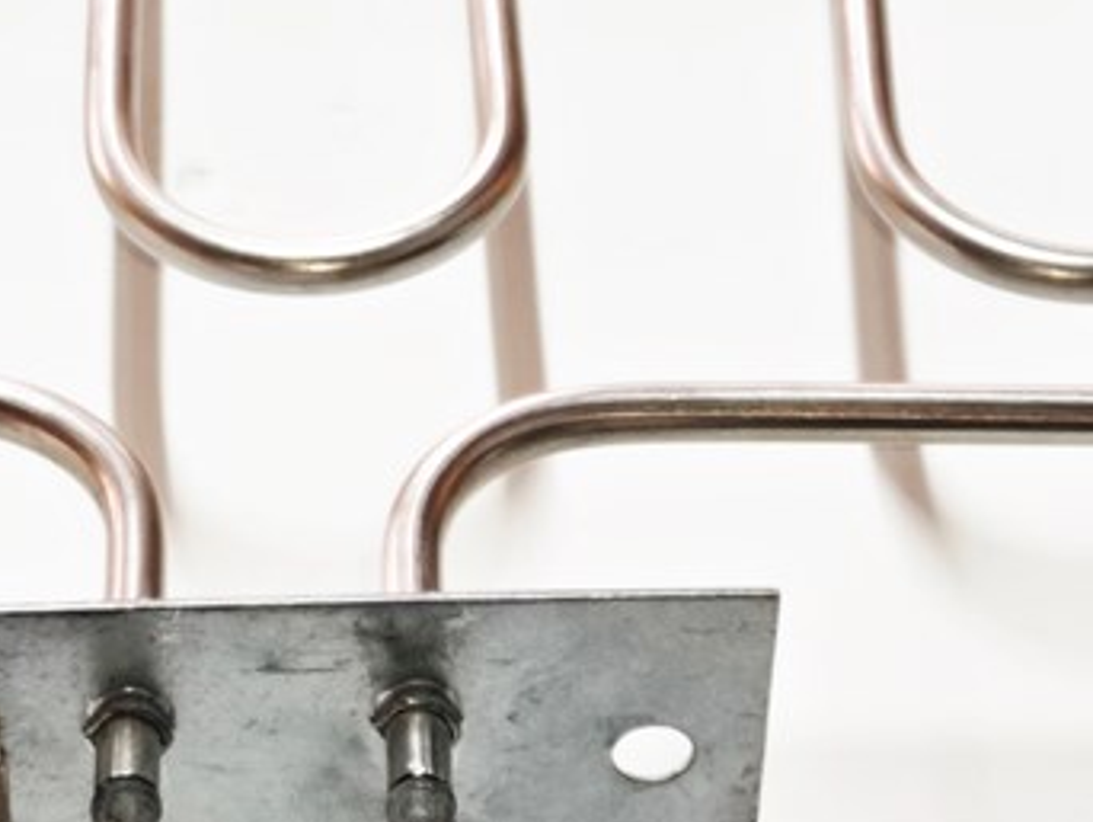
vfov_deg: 19.3
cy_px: 253
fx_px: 2401
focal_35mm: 76
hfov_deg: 25.4
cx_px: 294
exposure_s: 1/33
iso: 211
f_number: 1.79
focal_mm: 4.74
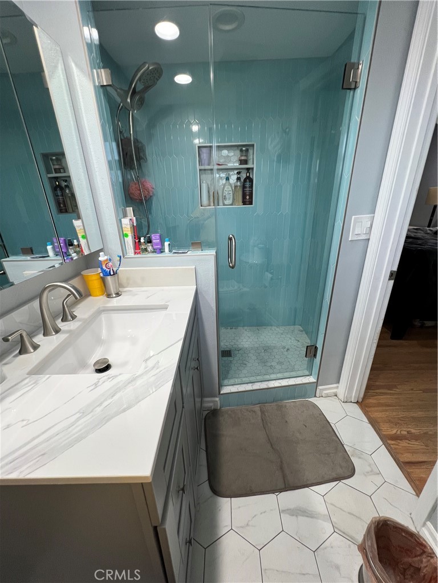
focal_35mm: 13
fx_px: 219
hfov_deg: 89.9
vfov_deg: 106.2
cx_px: 219
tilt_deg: -23.6
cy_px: 292
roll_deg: +2.3
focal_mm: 1.57
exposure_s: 1/120
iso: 160
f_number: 1.8
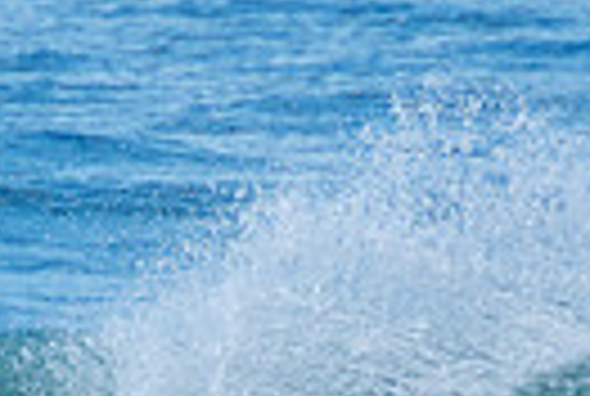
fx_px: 43562
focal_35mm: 2652
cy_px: 817
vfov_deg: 0.5
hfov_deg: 0.8
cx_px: 90
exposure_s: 1/2000
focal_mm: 400
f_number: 5.6
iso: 500
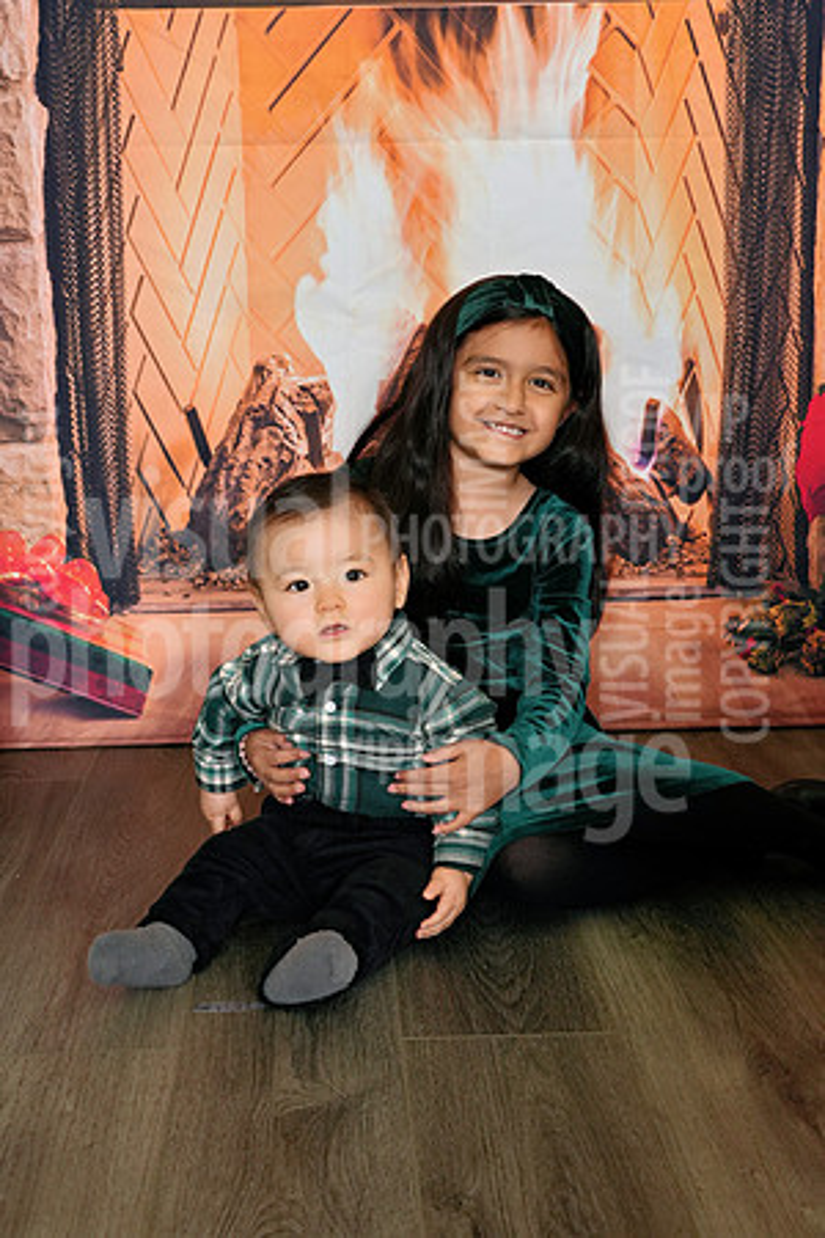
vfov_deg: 38.9
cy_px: 619
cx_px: 412
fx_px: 1753
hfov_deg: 26.5
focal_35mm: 51
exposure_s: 1/125
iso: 800
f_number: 8
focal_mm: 34
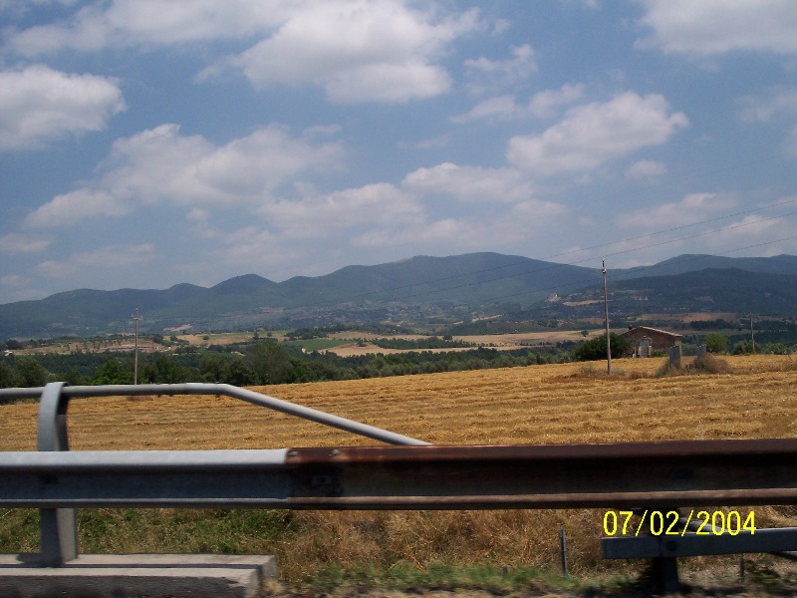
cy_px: 299
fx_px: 875
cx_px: 398
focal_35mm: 38
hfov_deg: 49.0
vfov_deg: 37.7
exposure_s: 1/1000
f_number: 4.8
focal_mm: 8
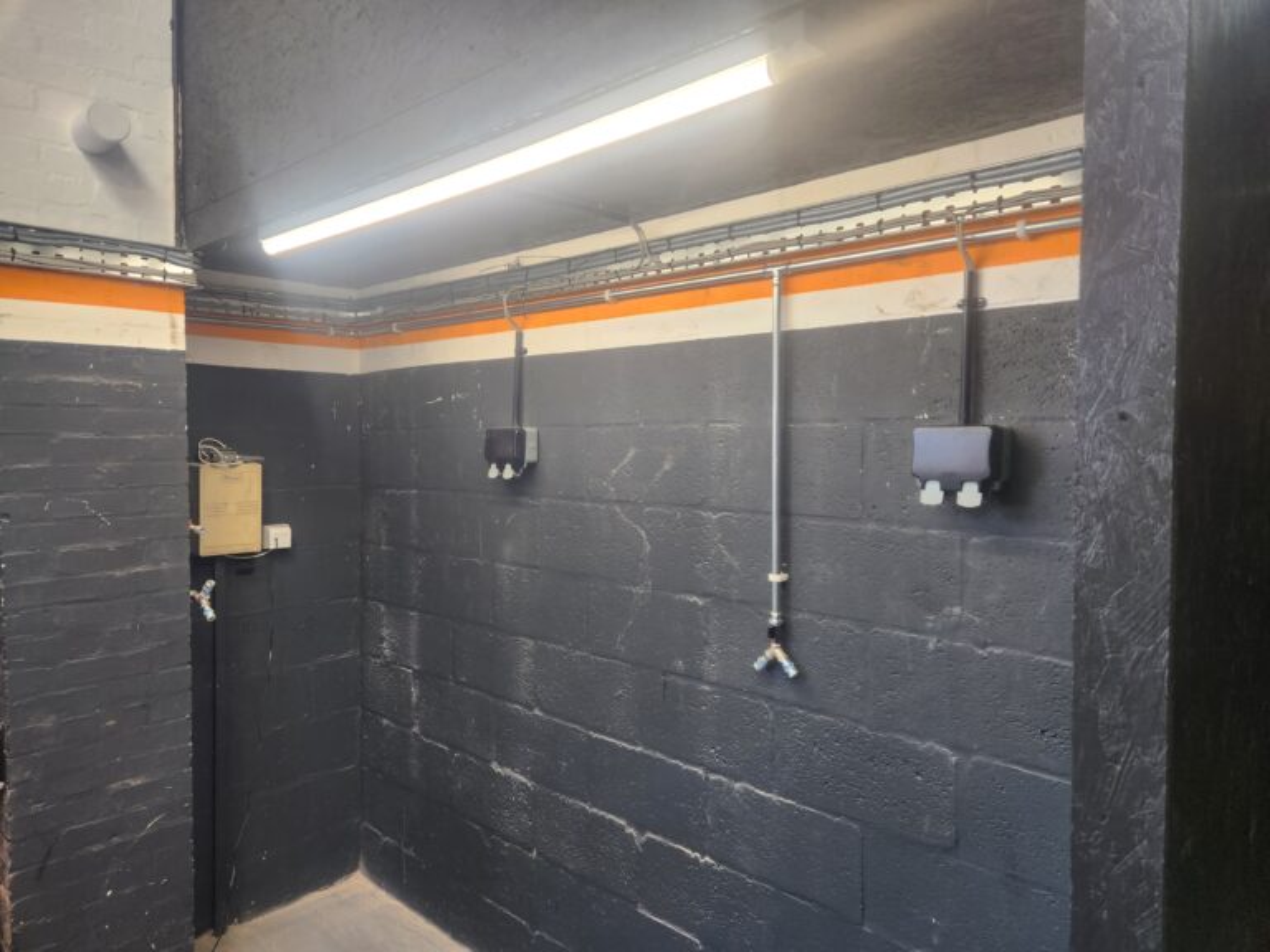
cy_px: 476
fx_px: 844
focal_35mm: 23
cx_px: 635
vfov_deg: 58.9
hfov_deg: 73.9
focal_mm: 5.4
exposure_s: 1/100
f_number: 1.8
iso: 80
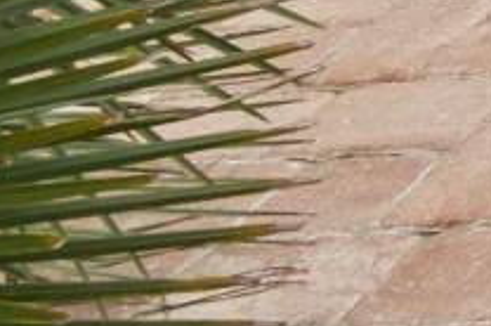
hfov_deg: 9.7
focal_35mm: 117
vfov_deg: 8.1
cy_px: -907
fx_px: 1593
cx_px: 1700
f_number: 9
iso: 100
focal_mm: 10
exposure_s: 1/320
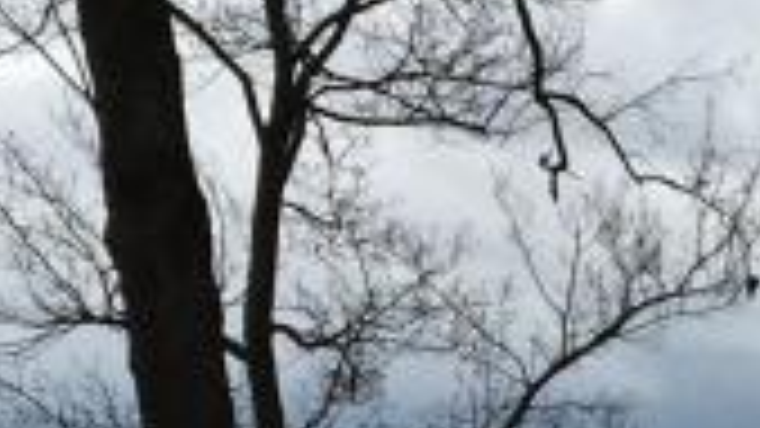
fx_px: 3848
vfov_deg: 6.1
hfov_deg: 11.0
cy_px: 1027
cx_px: 985
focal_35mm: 191
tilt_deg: -7.4
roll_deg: -0.7
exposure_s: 1/905
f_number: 2.2
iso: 25
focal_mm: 4.15
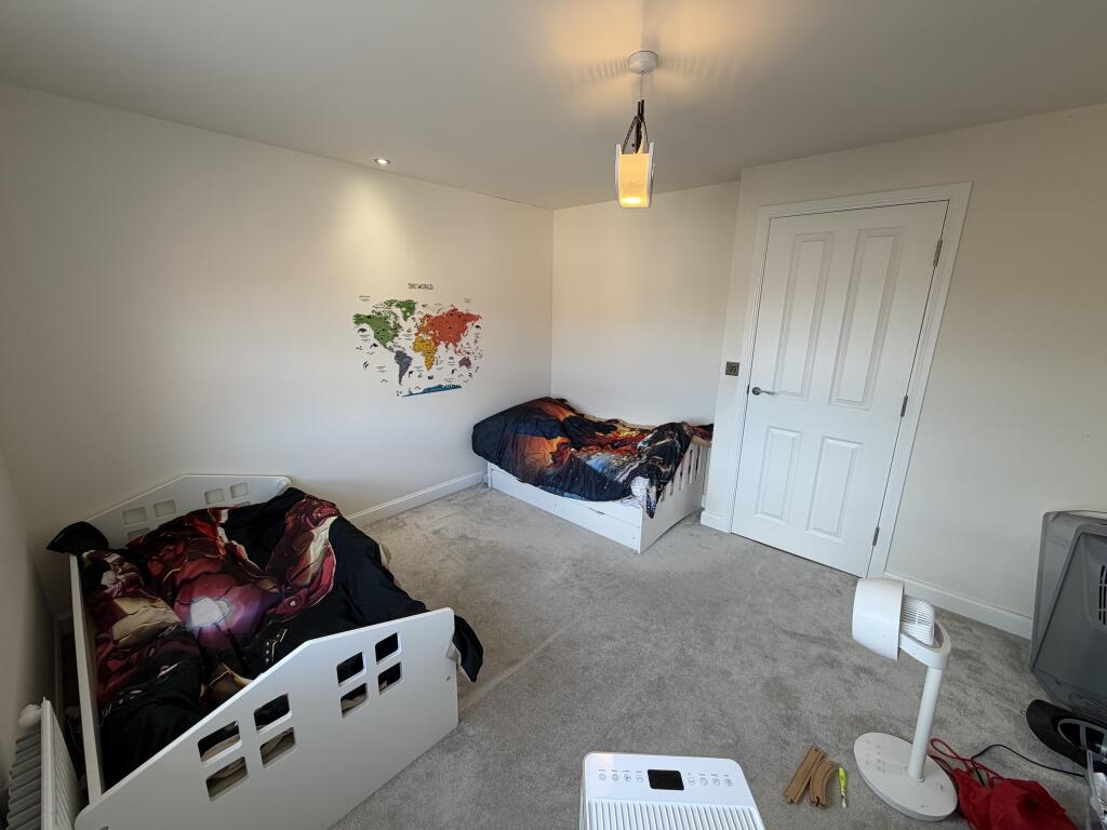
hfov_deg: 102.1
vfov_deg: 85.7
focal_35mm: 14
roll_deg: -1.3
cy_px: 415
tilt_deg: -14.7
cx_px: 554
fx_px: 448
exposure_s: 1/100
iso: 80
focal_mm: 2.22
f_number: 2.2
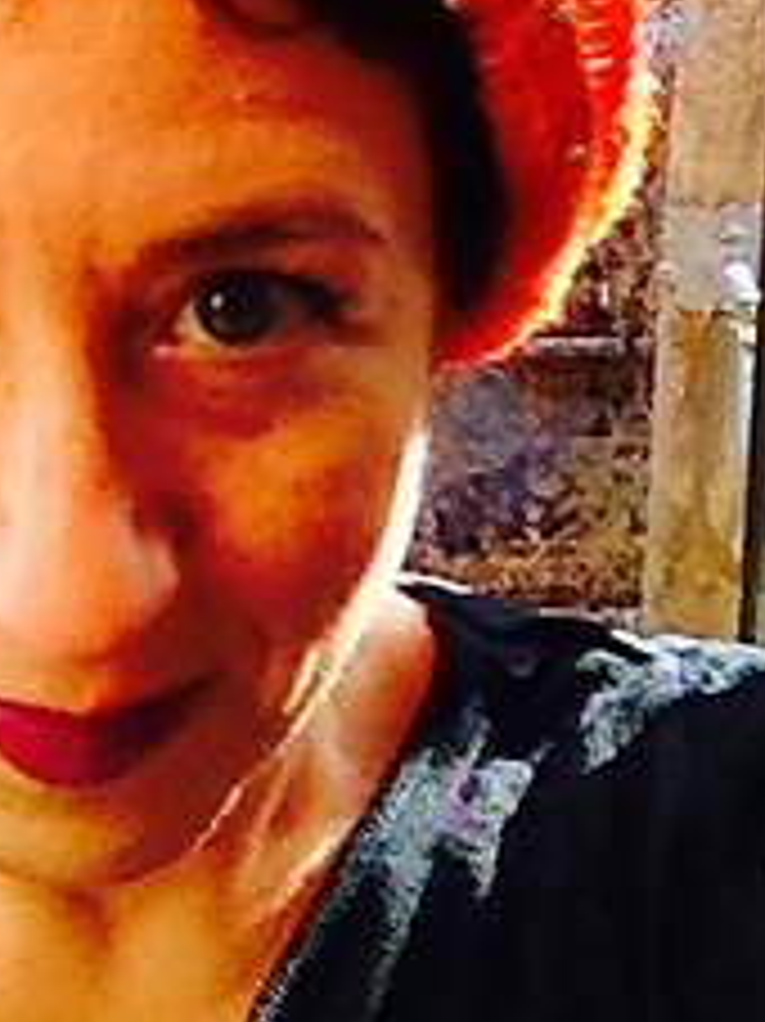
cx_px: 124
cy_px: 212
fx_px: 2271
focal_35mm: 77
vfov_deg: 25.0
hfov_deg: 18.9
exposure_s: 1/549
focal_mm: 1.85
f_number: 2.4
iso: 125
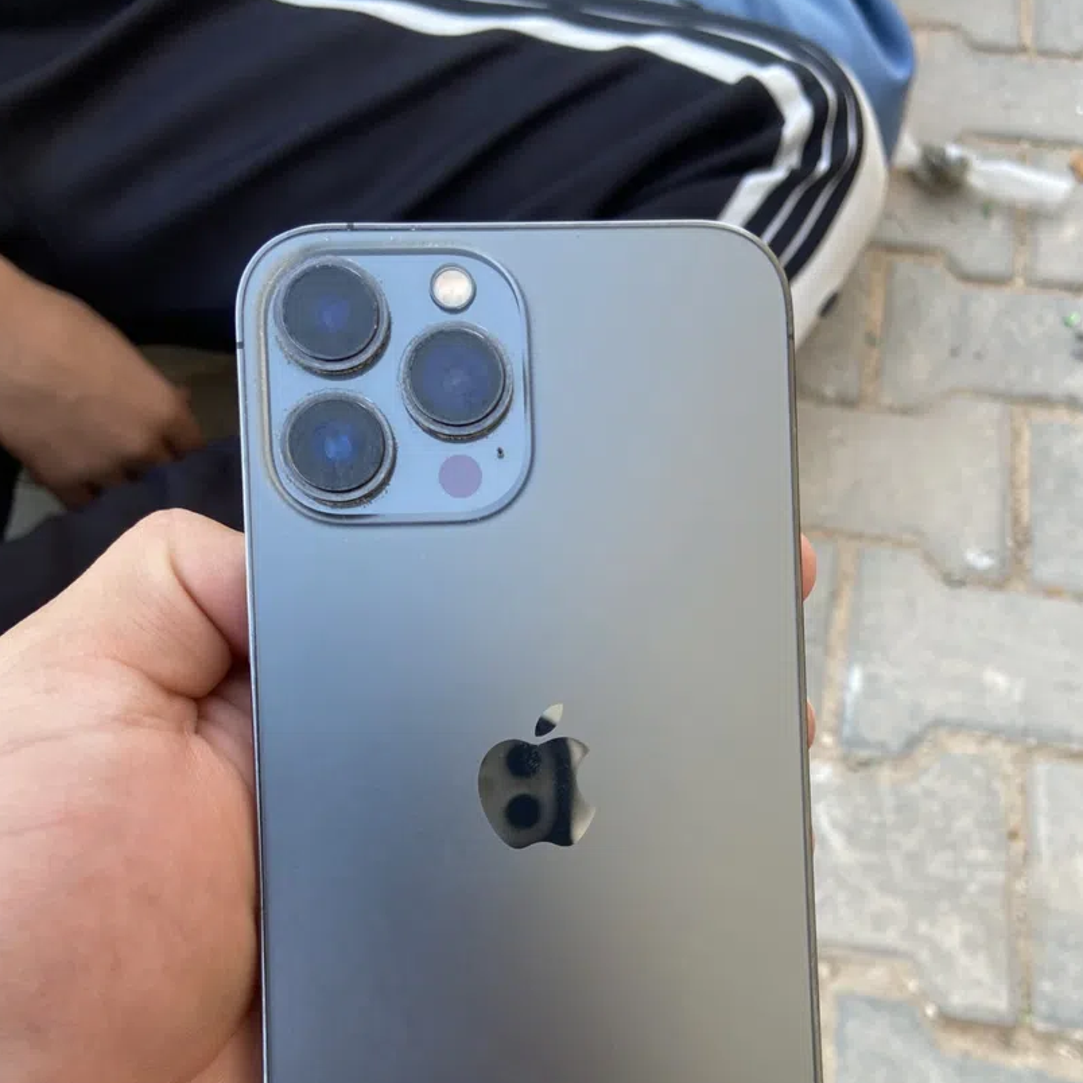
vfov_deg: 41.9
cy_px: 773
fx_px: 1380
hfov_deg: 42.8
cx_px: 585
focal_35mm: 39
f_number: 1.8
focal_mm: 4.25
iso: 50
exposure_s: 1/121
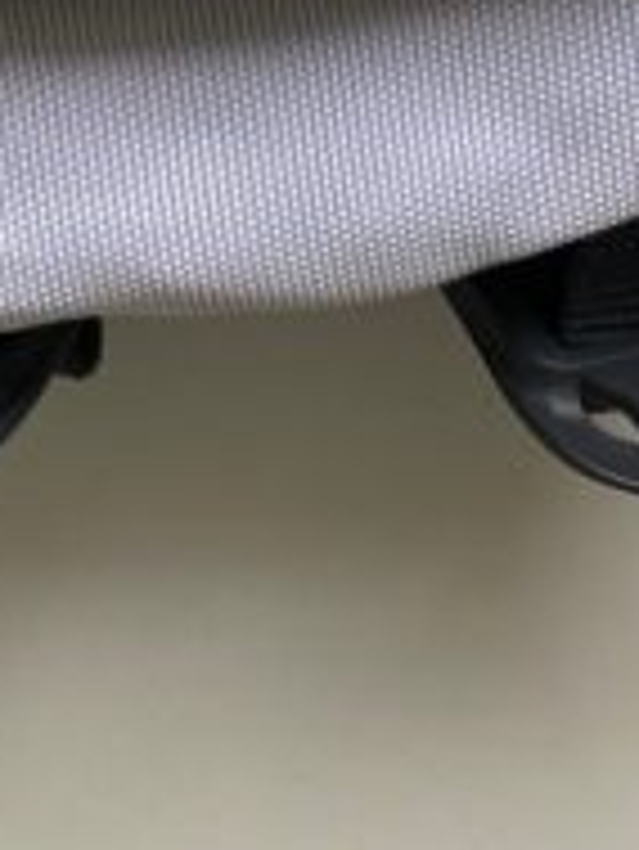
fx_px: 3467
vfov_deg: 11.3
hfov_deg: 10.4
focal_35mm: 141
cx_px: -32
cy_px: -1295
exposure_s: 1/122
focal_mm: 4.25
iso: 40
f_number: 1.8
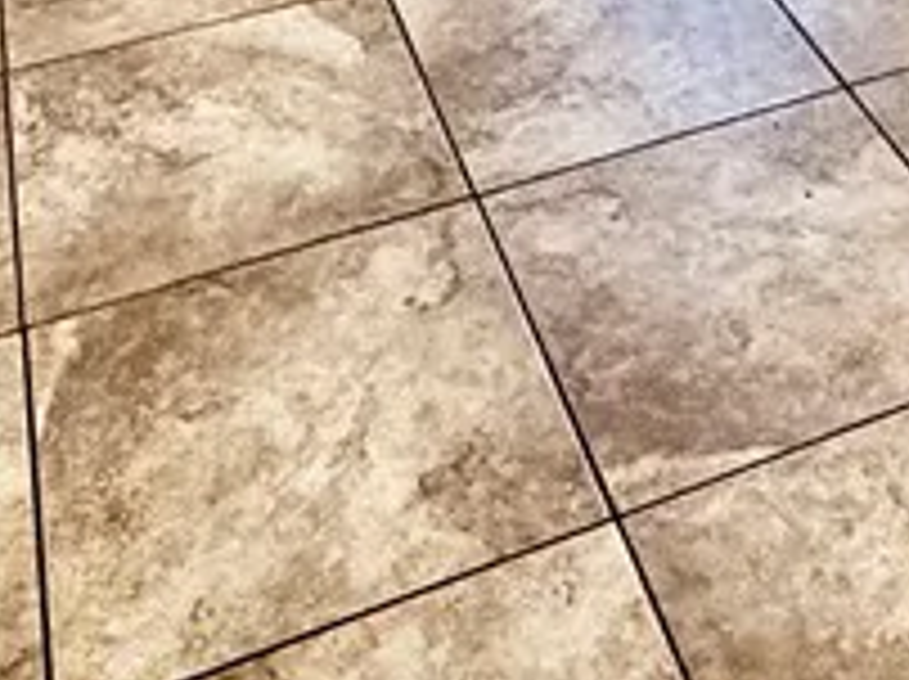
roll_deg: -0.7
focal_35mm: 71
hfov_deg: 26.4
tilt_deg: -2.4
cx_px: 842
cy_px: -973
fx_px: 1862
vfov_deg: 14.0
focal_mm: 2.22
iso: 160
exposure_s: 1/120
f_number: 2.2
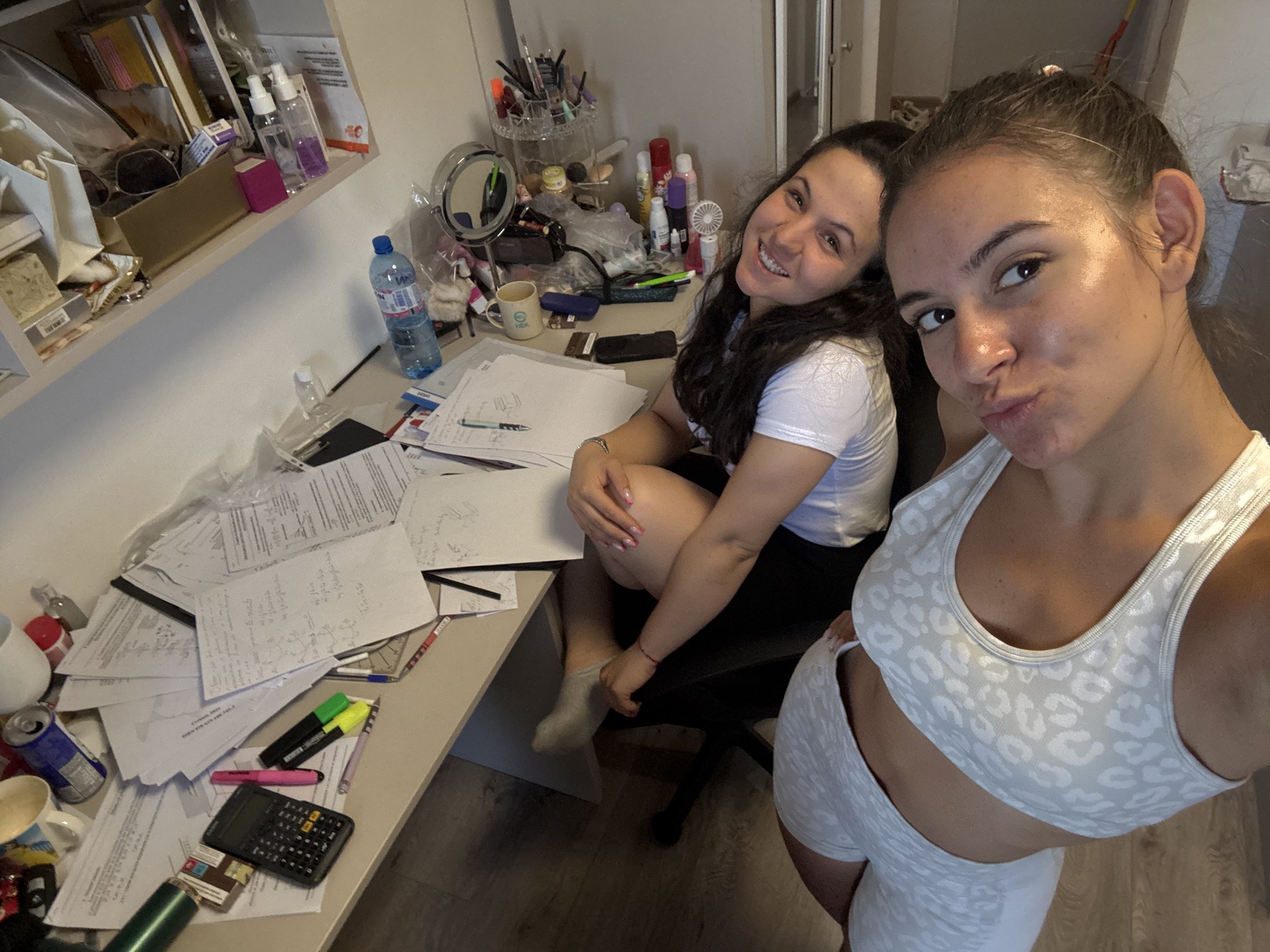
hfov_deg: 73.9
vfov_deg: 58.9
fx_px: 844
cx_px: 635
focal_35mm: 23
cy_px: 476
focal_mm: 2.69
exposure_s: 1/60
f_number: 1.9
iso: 160
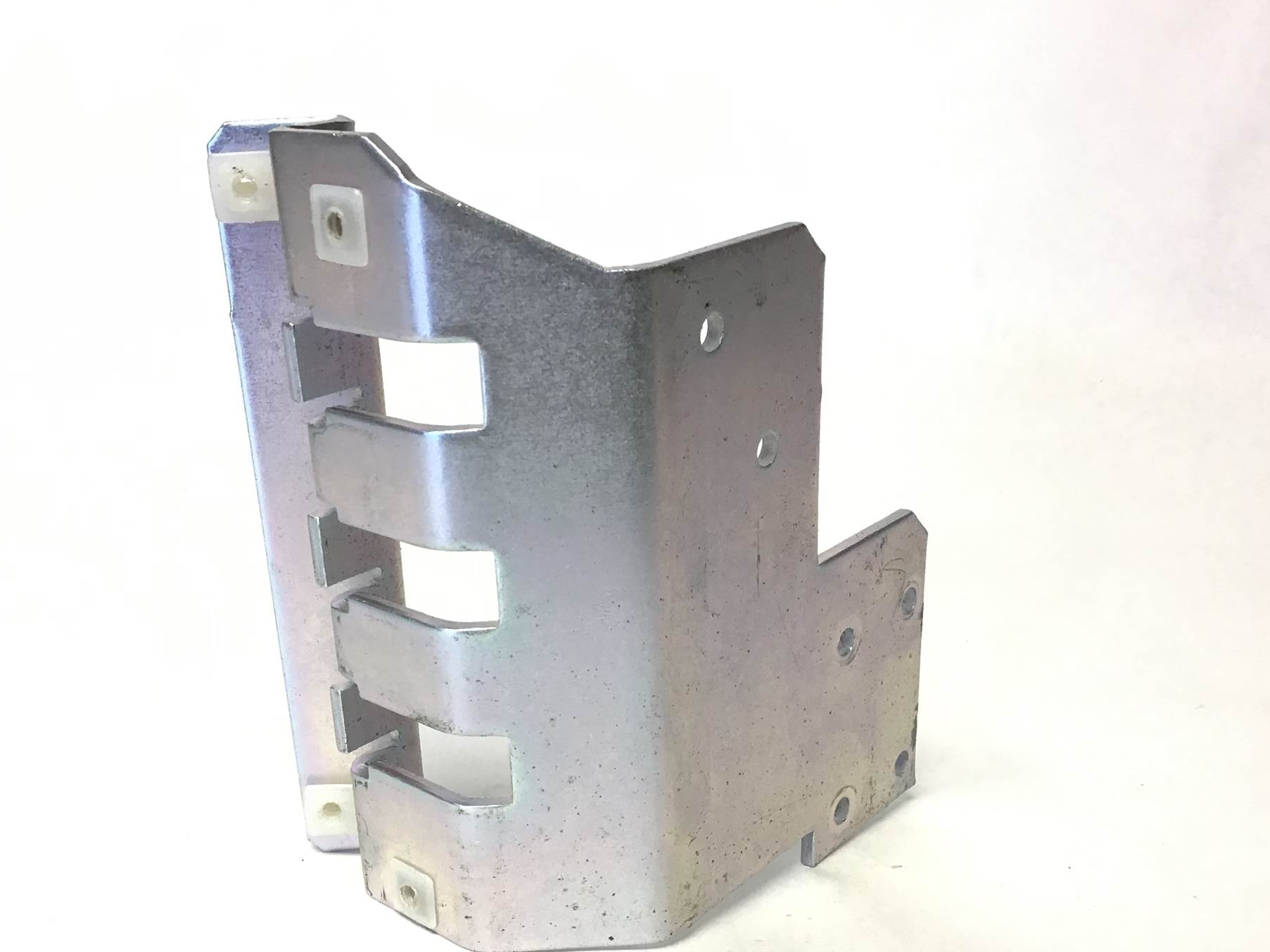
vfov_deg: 38.6
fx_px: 1357
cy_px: 552
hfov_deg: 50.0
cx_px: 538
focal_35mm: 37
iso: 32
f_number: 2.4
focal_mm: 3.3
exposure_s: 1/33
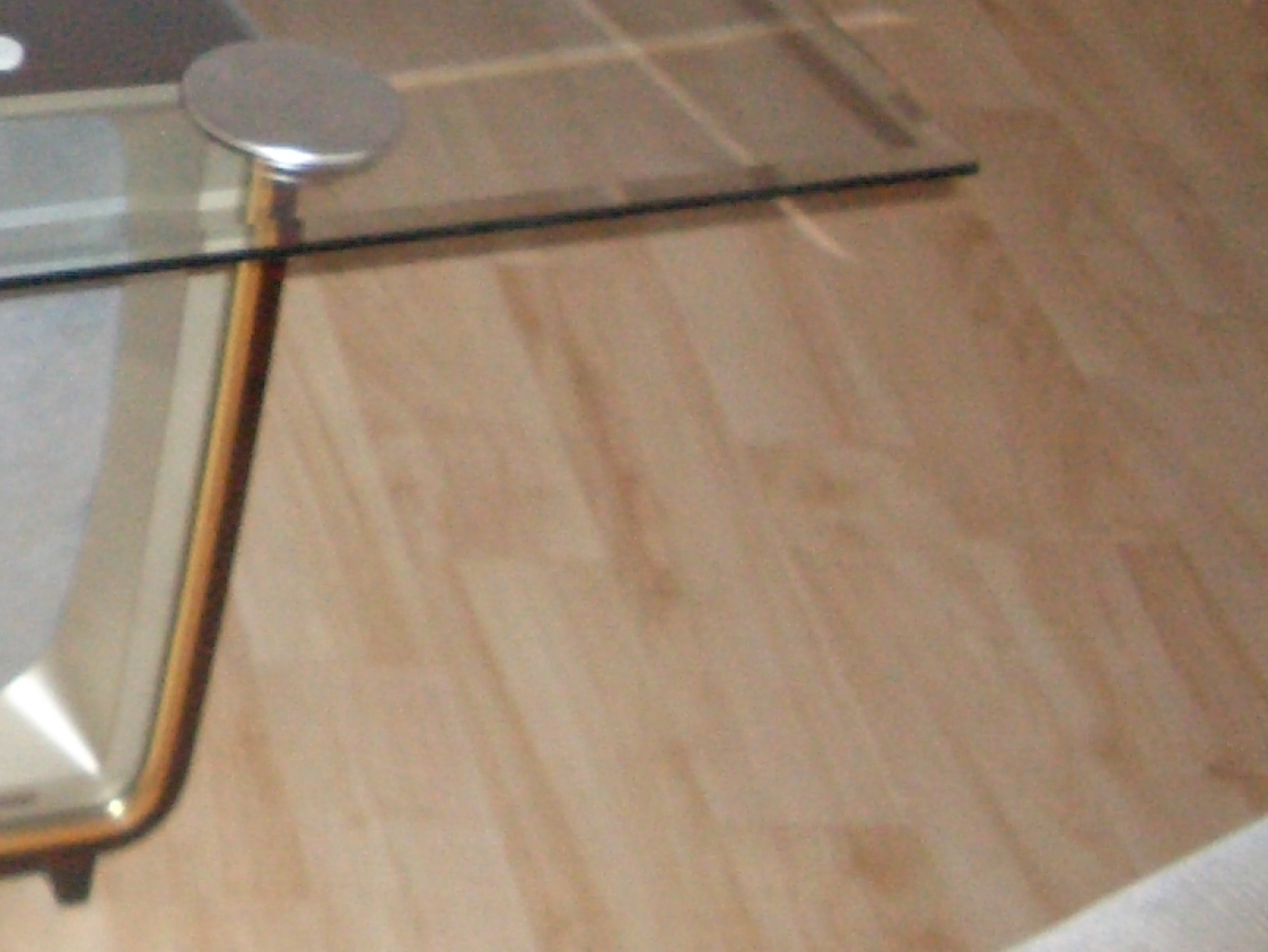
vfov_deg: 14.7
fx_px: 3664
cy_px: 176
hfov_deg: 18.3
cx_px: -398
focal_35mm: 100
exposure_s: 1/60
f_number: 2.6
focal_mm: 5.8
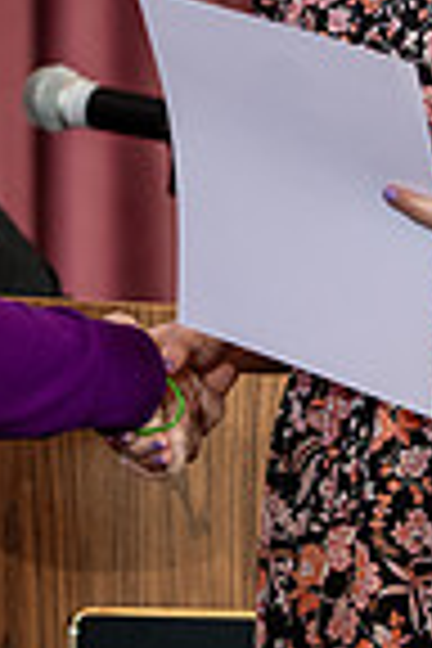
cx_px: -216
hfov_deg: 3.5
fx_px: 7109
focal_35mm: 395
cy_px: -34
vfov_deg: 5.2
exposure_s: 1/200
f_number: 3.5
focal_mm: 98
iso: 1250
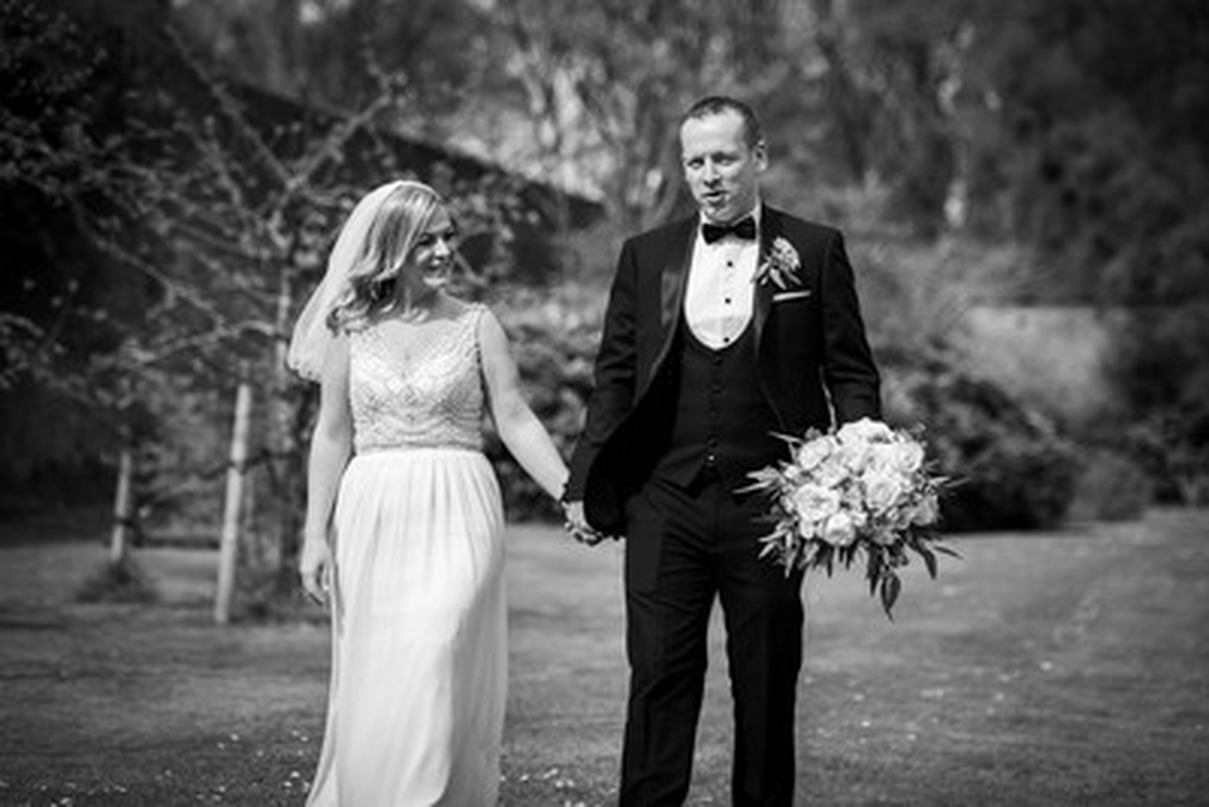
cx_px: 604
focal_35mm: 105
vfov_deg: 13.1
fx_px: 3527
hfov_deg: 19.4
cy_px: 404
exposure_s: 1/1250
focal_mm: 105
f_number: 2.8
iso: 100
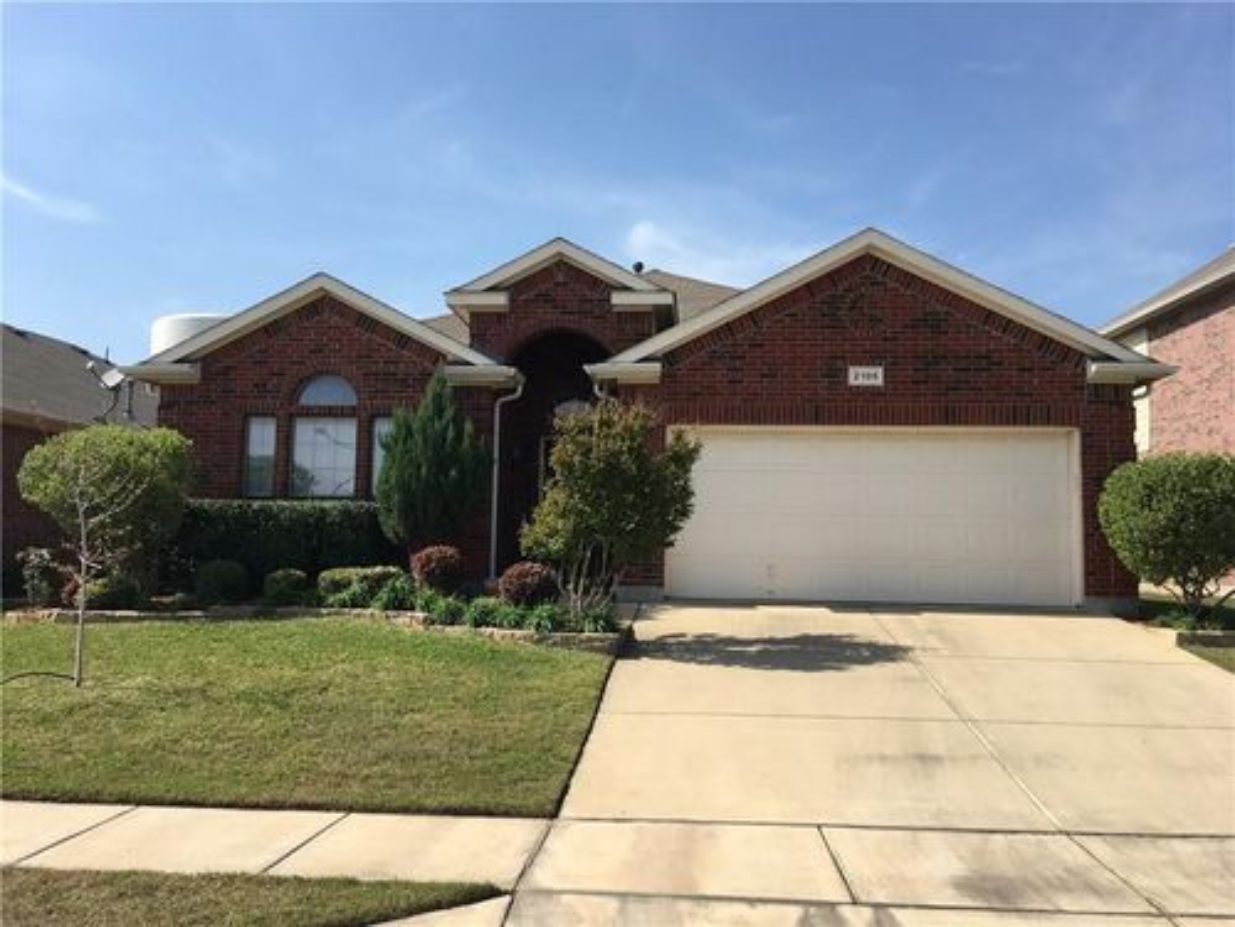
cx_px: 618
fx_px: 1035
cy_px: 464
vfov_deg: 48.2
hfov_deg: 61.7
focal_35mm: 29
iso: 25
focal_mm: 4.15
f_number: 2.2
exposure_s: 1/1425
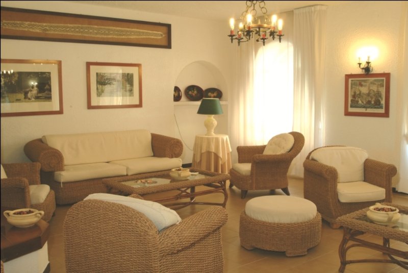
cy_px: 136
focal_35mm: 36
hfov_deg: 53.1
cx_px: 204
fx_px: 408
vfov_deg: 36.9
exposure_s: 1/2
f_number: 11
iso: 100
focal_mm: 24
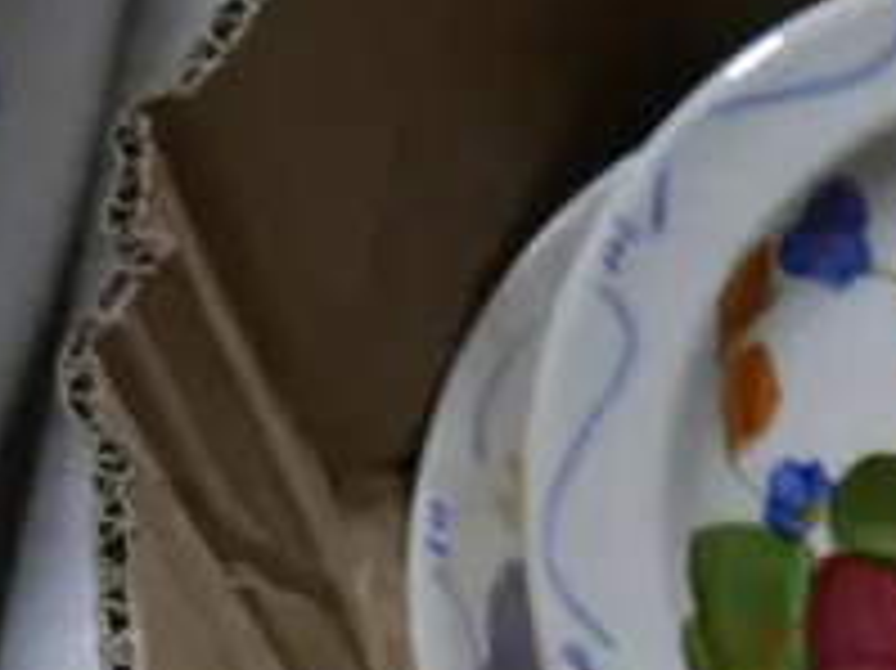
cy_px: 1387
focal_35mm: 175
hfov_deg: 9.8
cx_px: 2260
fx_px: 4527
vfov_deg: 8.0
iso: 200
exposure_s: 1/80
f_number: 5
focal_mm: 17
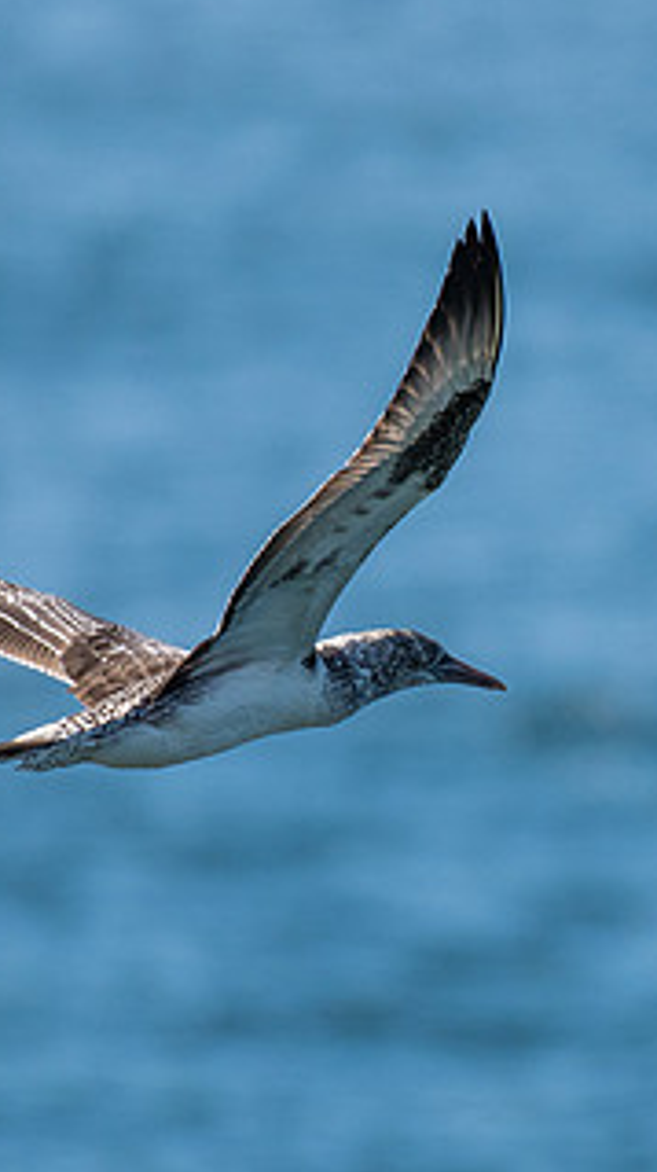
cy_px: 597
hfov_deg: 0.7
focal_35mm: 1752
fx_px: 54361
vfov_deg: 1.2
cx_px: 466
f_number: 5.6
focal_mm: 500
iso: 500
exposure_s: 1/3200
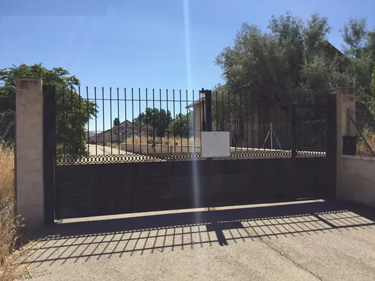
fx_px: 336
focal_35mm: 31
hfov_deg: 58.4
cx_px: 188
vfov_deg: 45.4
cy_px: 140
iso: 25
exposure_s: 1/1538
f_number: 2.4
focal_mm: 3.3
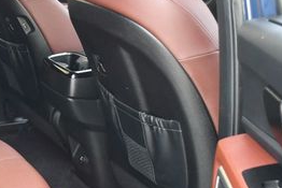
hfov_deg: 21.5
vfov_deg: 15.5
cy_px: 122
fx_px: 690
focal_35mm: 88
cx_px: -51
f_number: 3.5
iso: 720
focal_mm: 18
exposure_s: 1/250
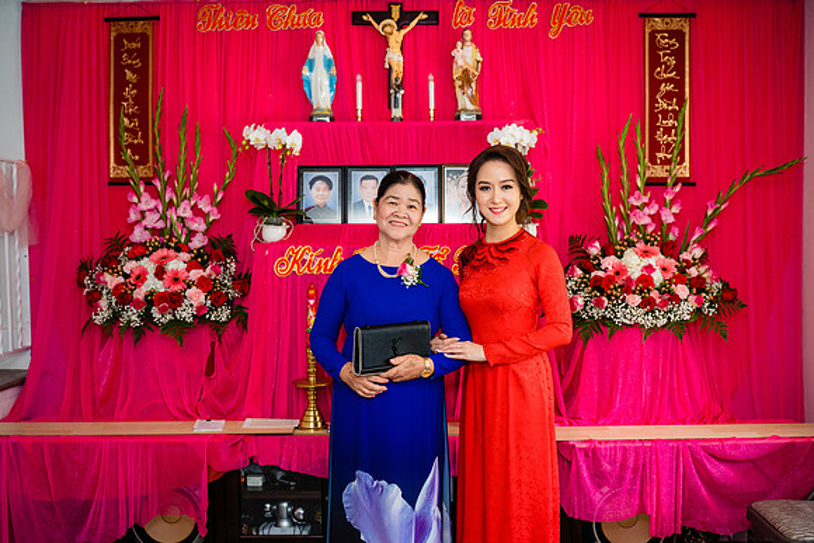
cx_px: 402
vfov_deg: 35.1
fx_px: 859
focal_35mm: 38
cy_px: 279
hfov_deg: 50.7
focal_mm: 36
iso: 800
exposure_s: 1/160
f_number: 4
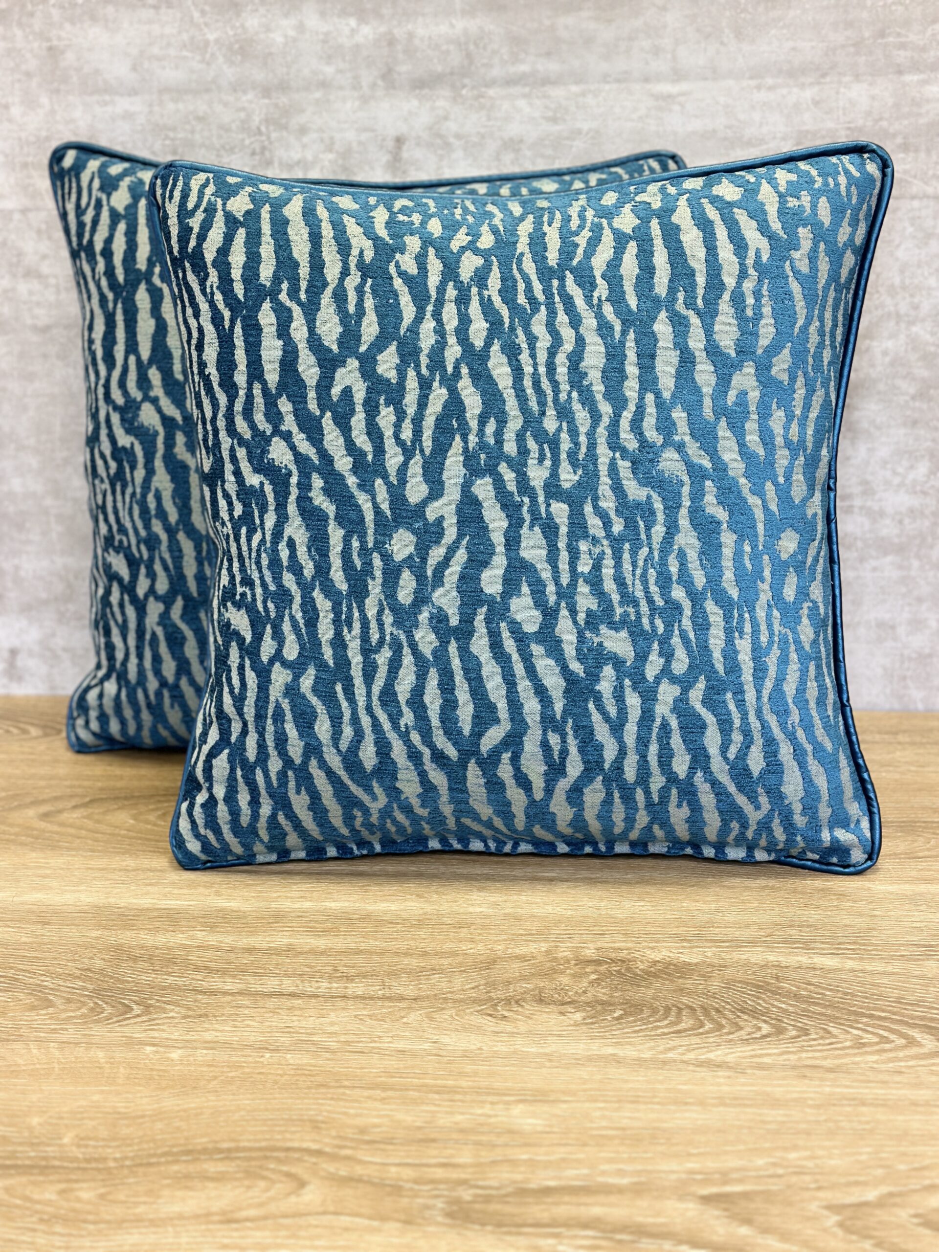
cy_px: 626
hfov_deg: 30.3
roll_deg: +1.5
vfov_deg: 39.7
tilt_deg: -18.5
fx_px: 1736
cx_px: 470
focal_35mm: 48
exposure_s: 1/120
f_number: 1.78
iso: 125
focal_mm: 6.86
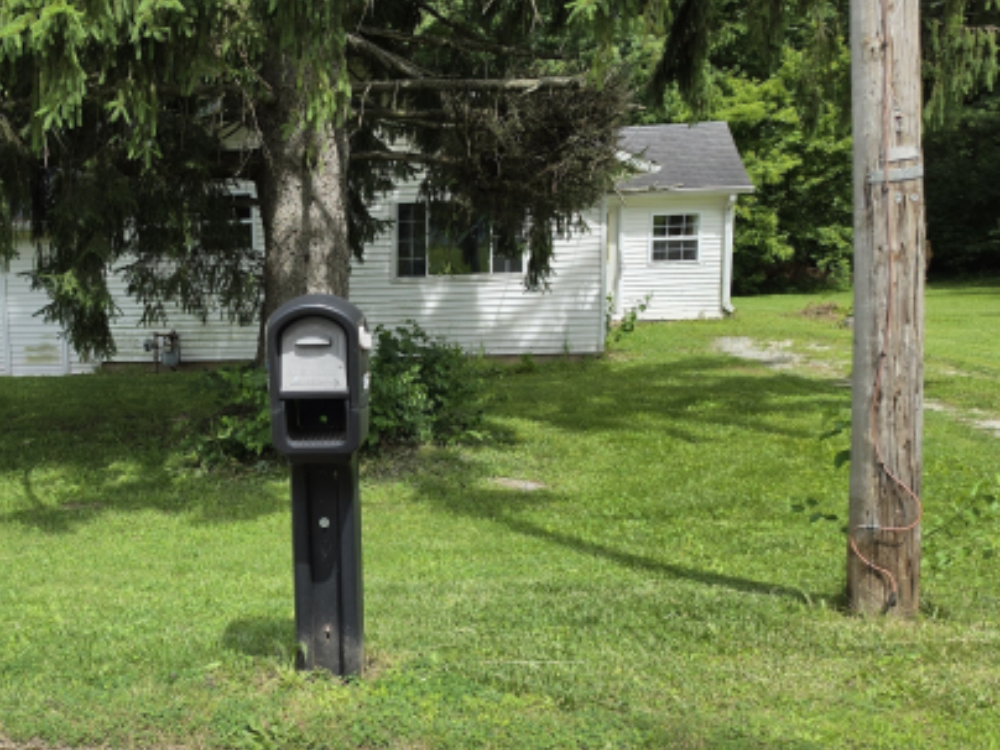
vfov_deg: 37.7
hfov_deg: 46.1
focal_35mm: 38
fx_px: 1098
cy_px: 418
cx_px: 184
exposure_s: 1/4235
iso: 64
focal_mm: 6.5
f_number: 1.4
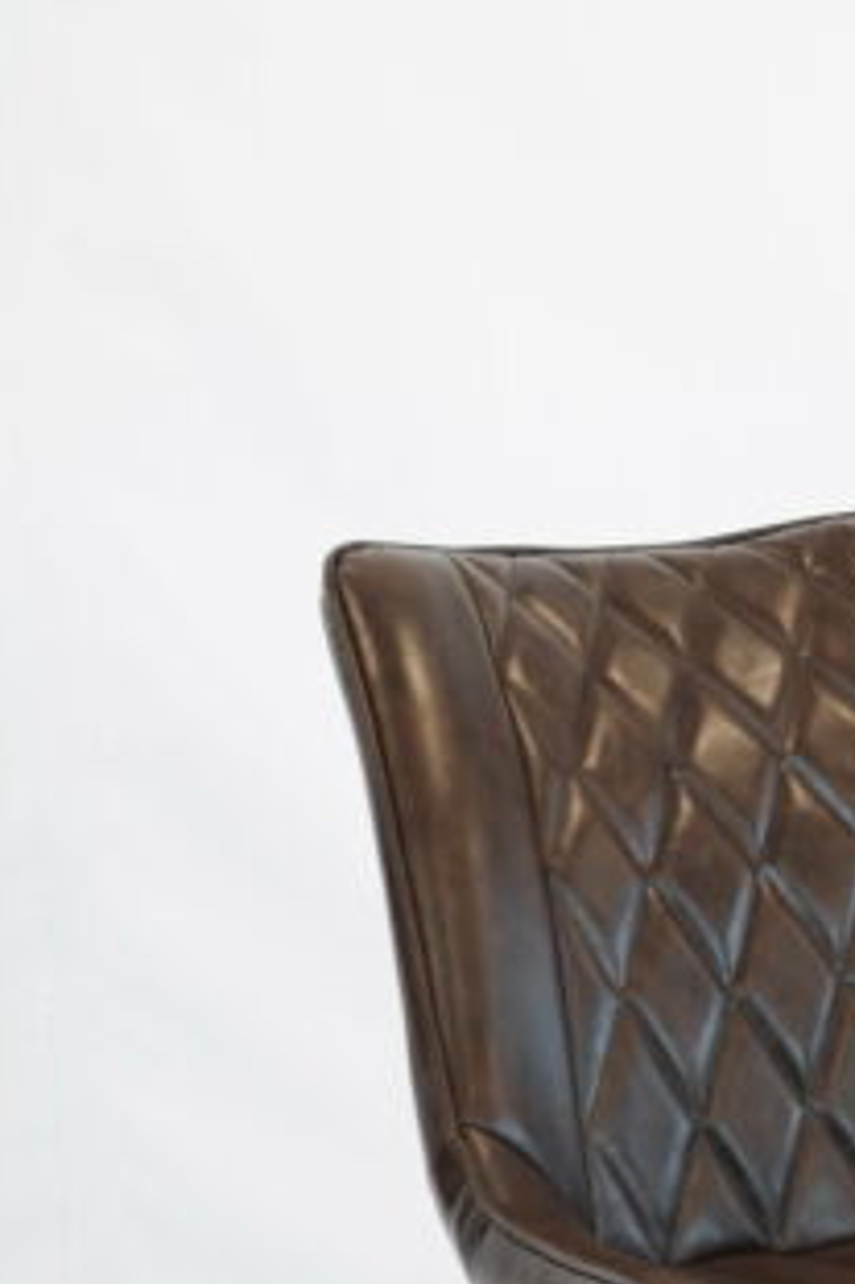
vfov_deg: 15.7
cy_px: 1346
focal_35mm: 128
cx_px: 954
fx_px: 4565
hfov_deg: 10.6
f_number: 4.5
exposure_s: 1/125
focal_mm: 35
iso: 800
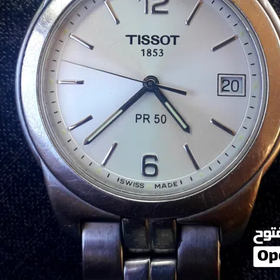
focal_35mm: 32
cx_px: 165
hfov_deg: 50.8
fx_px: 293
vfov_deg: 51.1
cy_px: 140
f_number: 1.9
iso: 50
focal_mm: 3.6
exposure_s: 1/100
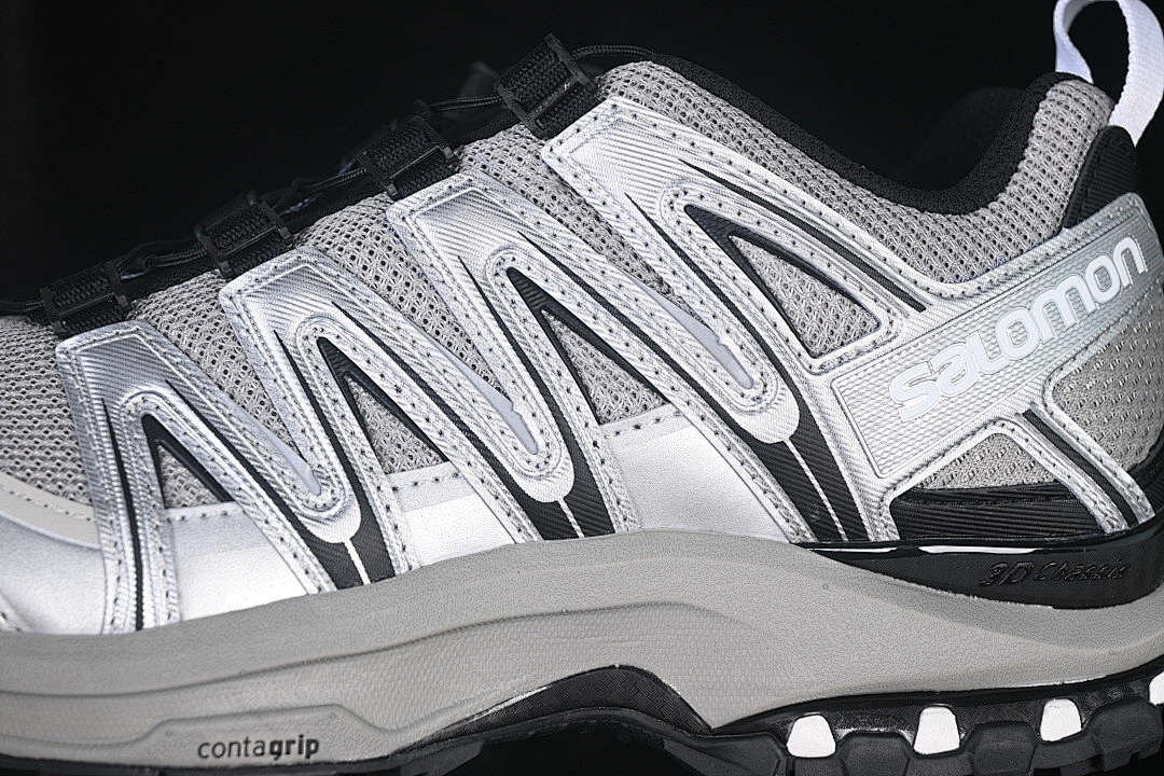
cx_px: 582
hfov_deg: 27.0
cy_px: 388
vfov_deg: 18.2
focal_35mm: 75
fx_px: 2425
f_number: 6.3
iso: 160
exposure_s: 1/60
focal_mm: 50
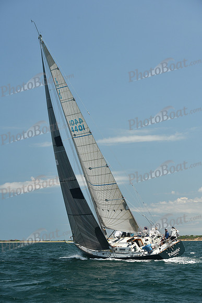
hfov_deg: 19.5
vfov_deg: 28.8
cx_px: 101
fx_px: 589
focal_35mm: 70
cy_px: 152
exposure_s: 1/640
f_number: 7.1
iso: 320
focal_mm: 70
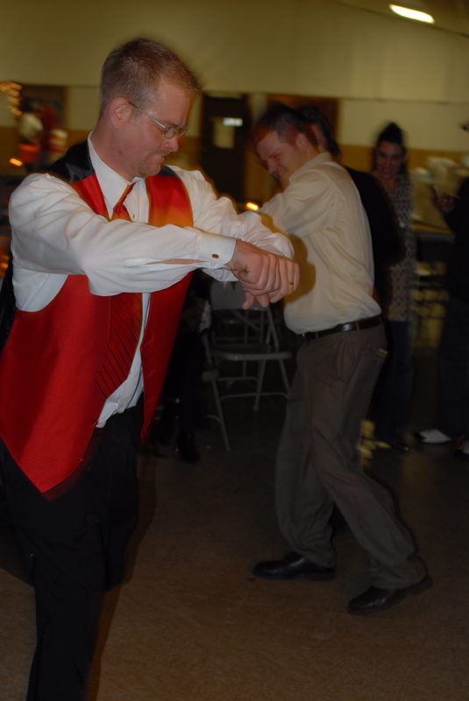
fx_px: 1287
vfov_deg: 30.5
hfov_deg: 20.7
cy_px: 350
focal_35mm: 66
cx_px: 234
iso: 200
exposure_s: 1/15
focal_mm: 44
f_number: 4
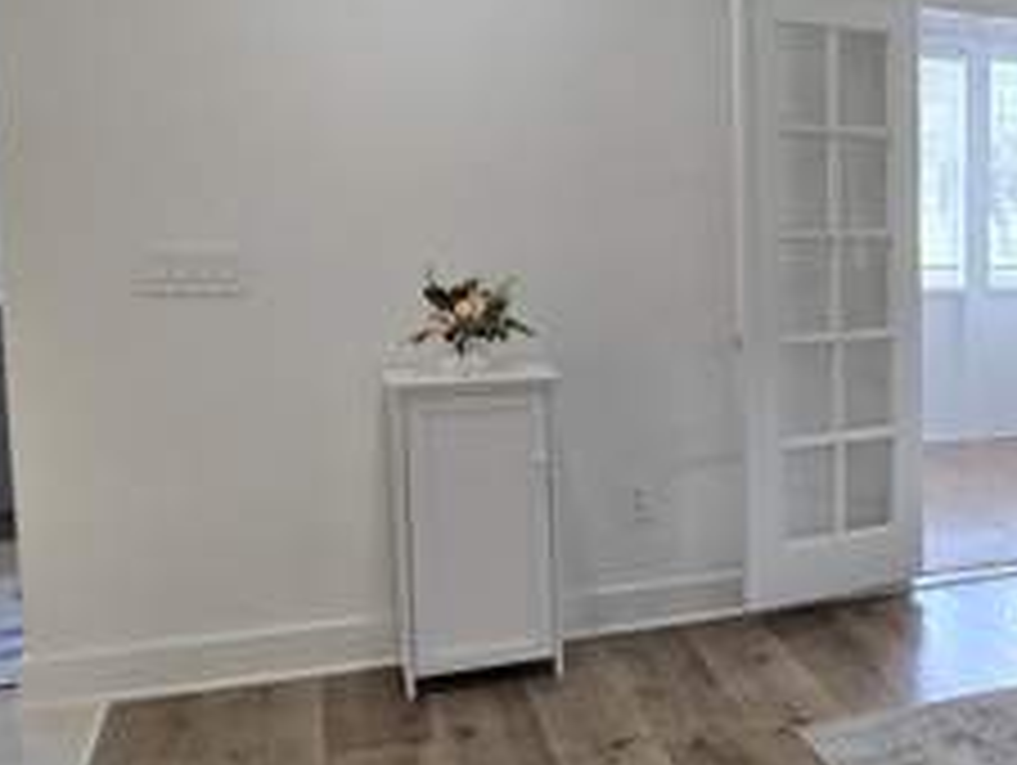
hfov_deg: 29.0
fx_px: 1353
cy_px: 324
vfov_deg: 31.5
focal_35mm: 46
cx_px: 1462
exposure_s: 1/60
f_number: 2.2
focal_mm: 2.2
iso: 80
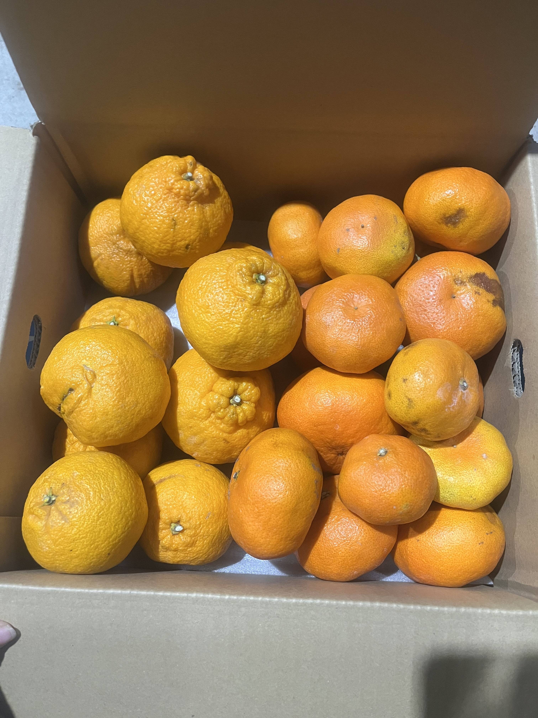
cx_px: 269
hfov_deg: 53.1
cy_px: 359
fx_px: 539
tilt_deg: -72.3
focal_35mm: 26
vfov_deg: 67.3
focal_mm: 5.1
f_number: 1.6
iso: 500
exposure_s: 1/40
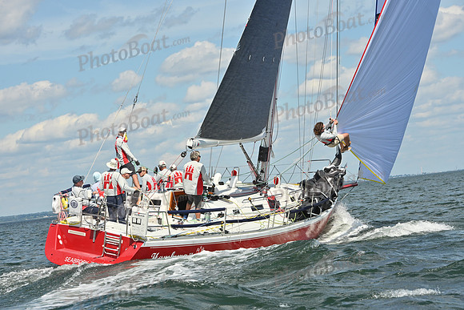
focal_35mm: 120
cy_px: 155
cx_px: 232
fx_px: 1547
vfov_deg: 11.4
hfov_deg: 17.1
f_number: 11
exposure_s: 1/1000
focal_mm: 120
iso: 250
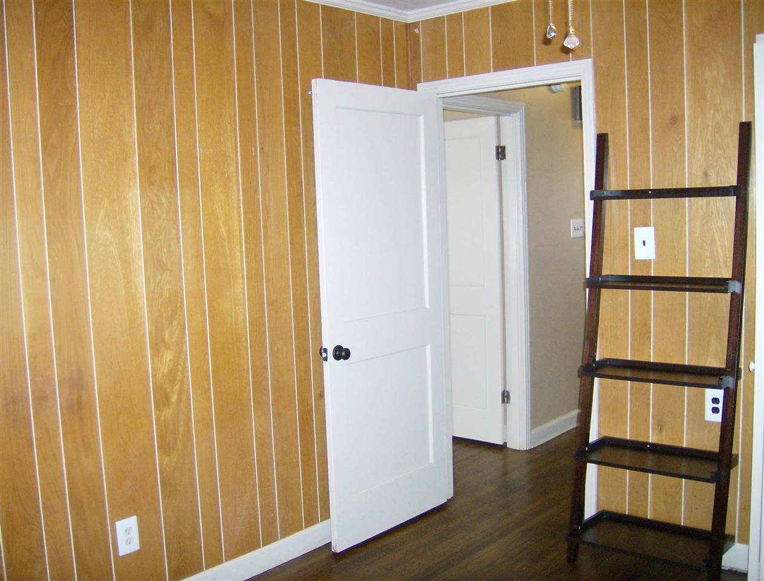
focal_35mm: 36
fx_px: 798
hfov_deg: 51.1
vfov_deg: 40.0
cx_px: 382
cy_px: 290
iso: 200
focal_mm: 6
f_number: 2.8
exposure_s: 1/60
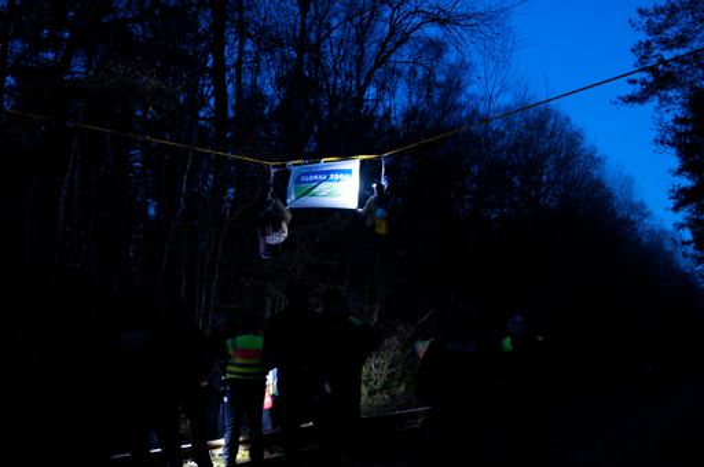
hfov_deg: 46.5
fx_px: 820
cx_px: 352
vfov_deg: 31.8
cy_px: 234
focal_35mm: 42
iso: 800
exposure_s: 1.6
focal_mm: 28
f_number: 2.8
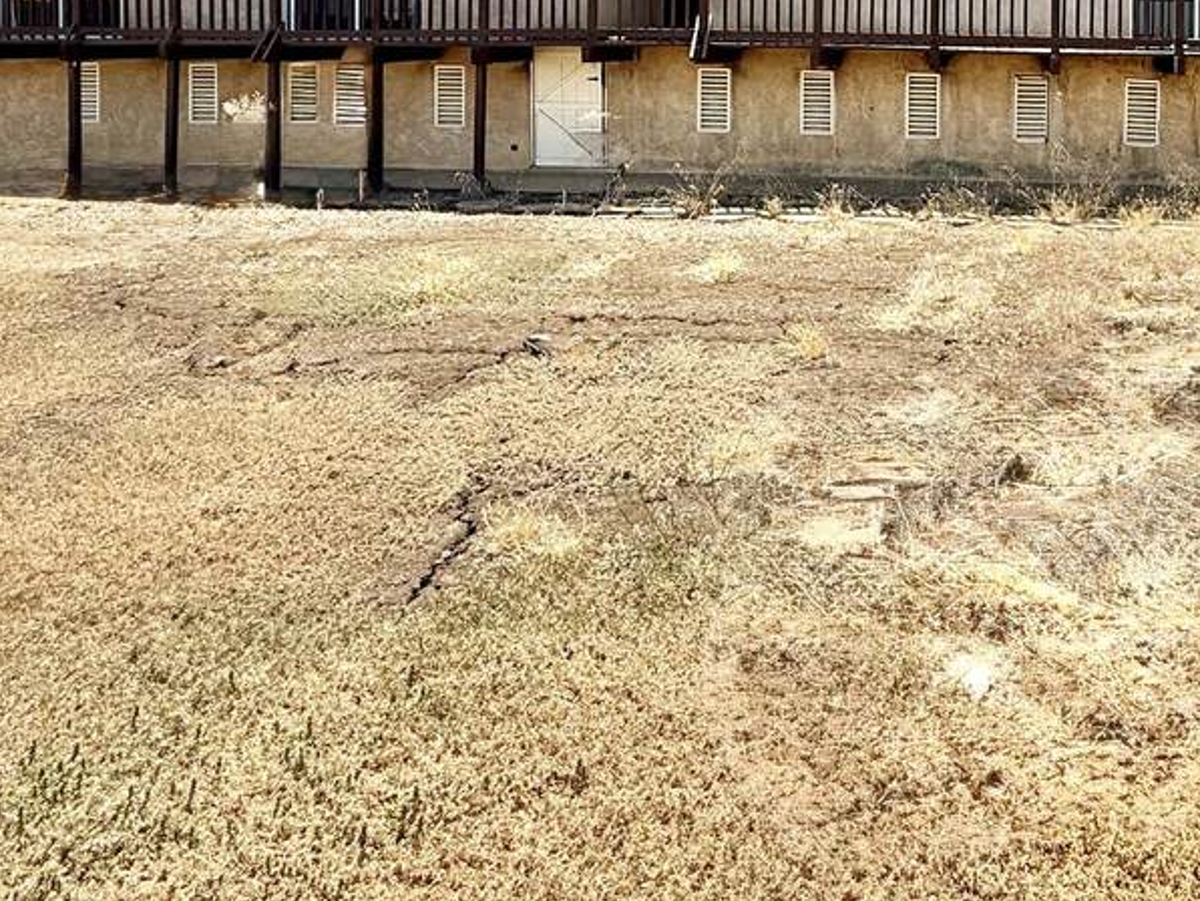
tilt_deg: +0.8
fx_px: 1040
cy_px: 56
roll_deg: -0.6
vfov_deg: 42.2
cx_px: 894
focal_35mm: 30
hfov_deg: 57.1
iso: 50
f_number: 2.2
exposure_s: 1/1848
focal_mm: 2.22
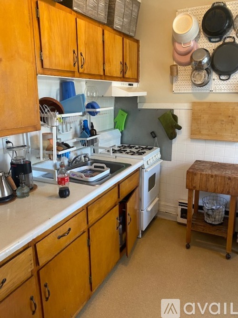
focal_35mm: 26
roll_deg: +0.3
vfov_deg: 67.3
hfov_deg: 53.0
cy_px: 159
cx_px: 119
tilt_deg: -13.2
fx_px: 238
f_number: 1.8
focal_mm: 4.25
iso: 160
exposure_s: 1/60
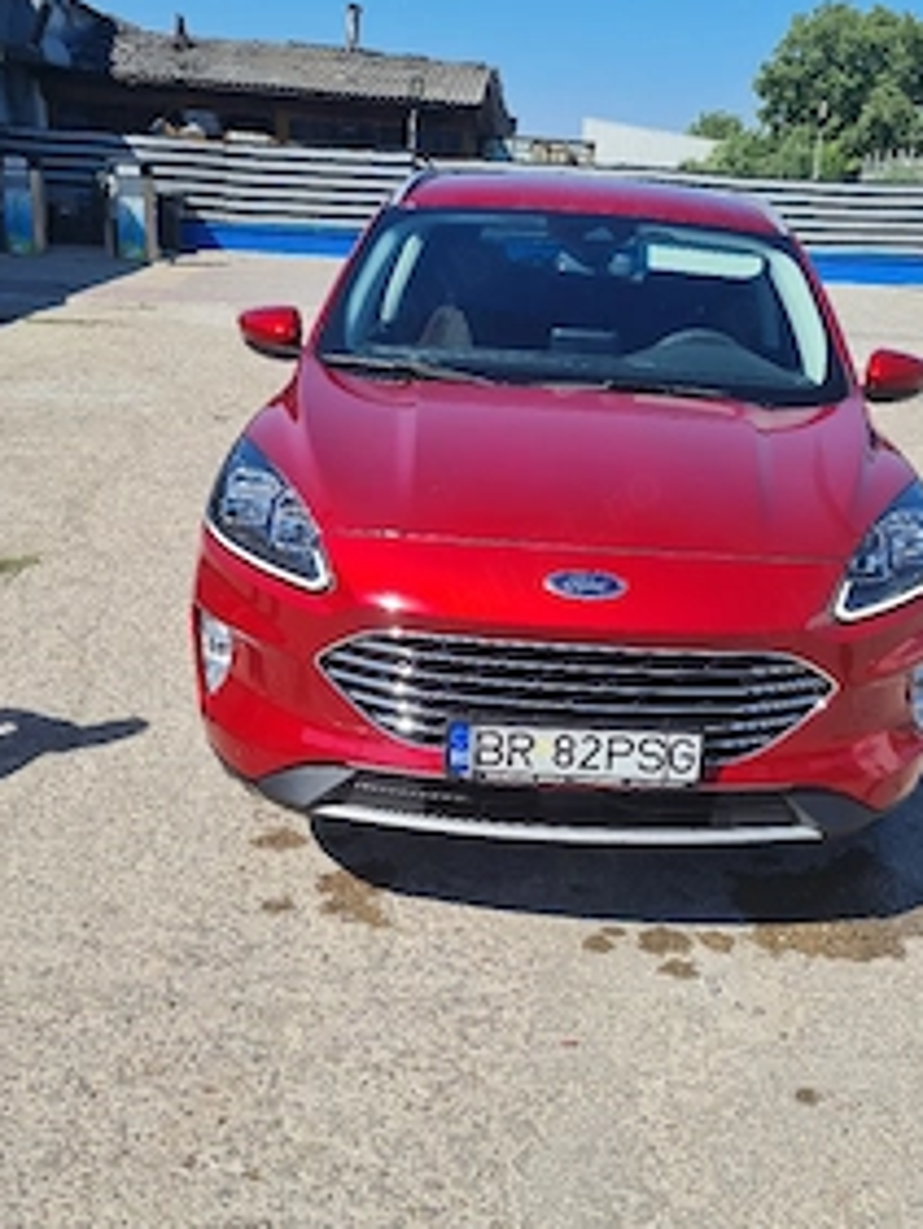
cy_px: 625
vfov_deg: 50.1
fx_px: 1314
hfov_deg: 38.3
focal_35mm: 37
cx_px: 608
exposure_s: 1/2500
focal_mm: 5.4
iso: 50
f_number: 1.8
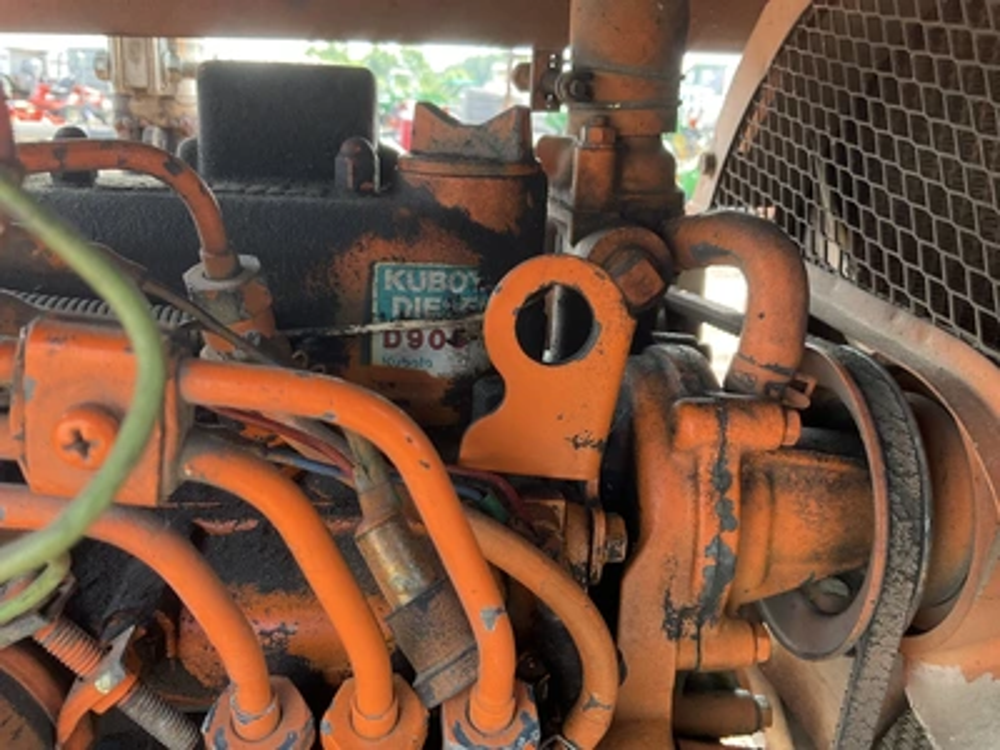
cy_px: 375
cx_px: 500
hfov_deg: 61.7
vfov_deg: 48.2
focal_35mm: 29
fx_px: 838
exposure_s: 1/109
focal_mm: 3
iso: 64
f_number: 1.8
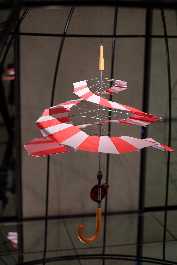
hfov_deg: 25.5
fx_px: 391
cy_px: 132
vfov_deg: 37.5
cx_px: 88
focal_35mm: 53
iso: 1600
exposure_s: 1/300
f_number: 1.4
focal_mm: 35
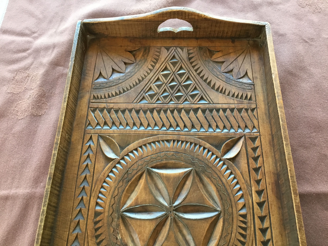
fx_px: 294
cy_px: 123
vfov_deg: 45.4
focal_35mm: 31
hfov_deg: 58.4
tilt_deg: -63.6
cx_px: 164
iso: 100
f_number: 2.4
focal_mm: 3.3
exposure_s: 1/33
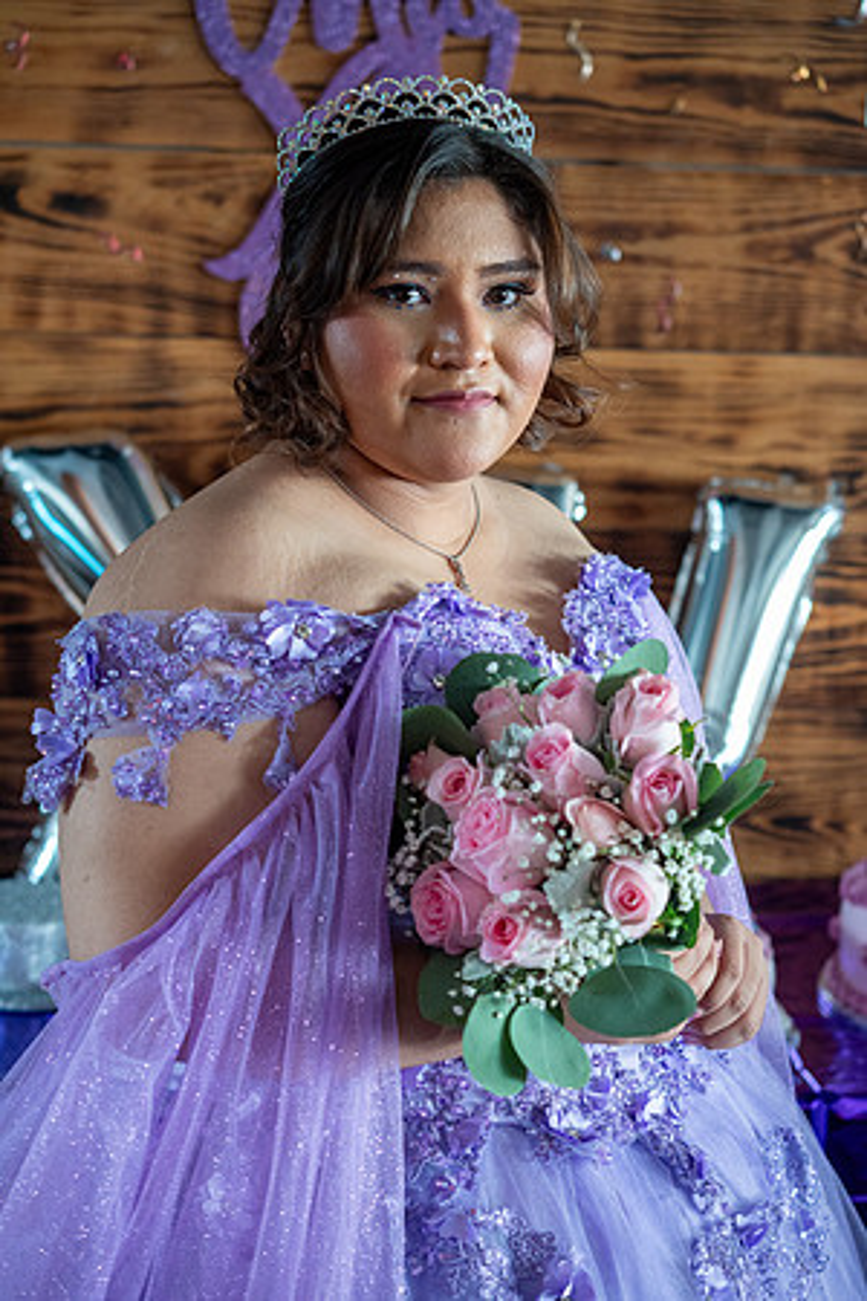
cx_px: 434
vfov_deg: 33.4
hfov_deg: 22.6
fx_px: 2167
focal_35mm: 60
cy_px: 650
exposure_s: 1/250
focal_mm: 60
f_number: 5
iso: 2000
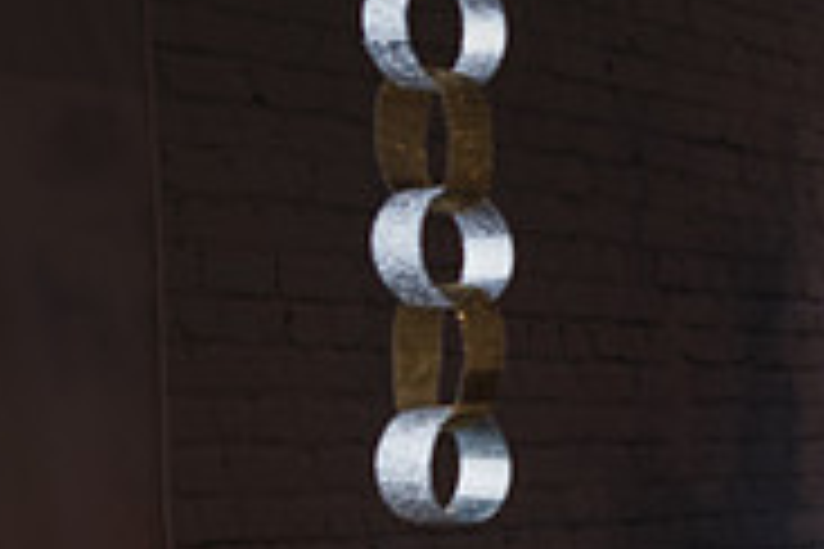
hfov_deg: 17.8
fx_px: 2106
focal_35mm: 92
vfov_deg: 14.7
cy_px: 473
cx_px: 1487
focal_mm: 24
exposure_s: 1/60
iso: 400
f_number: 3.5
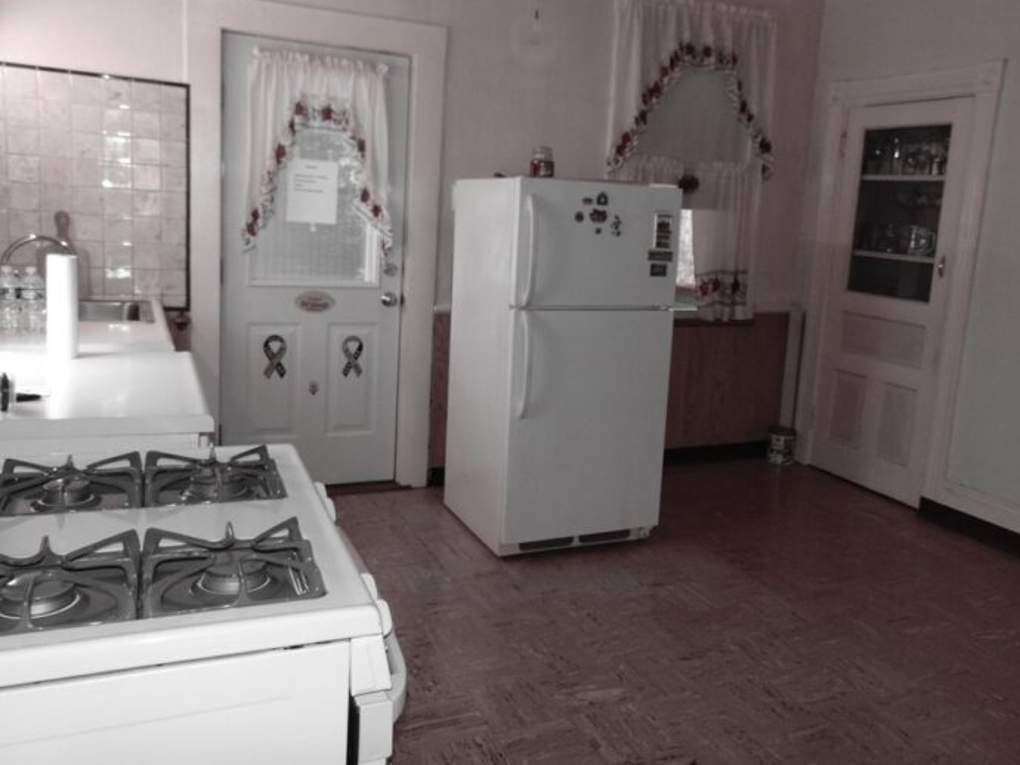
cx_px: 568
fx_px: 854
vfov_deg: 48.1
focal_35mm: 29
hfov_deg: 61.5
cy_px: 342
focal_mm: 4.5
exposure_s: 1/30
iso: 200
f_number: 3
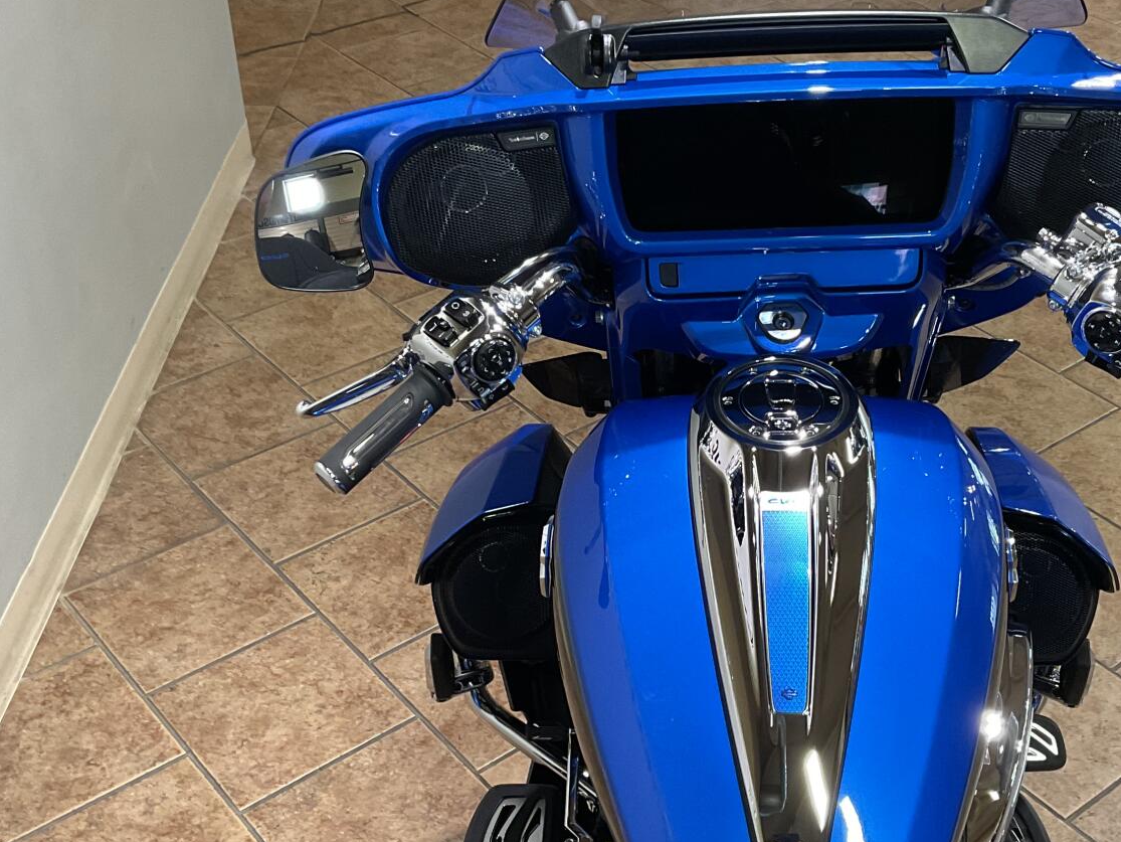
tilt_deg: -37.8
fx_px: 1685
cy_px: 474
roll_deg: -1.3
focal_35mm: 52
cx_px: 682
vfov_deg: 28.0
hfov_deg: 36.6
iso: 100
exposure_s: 1/60
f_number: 1.8
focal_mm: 3
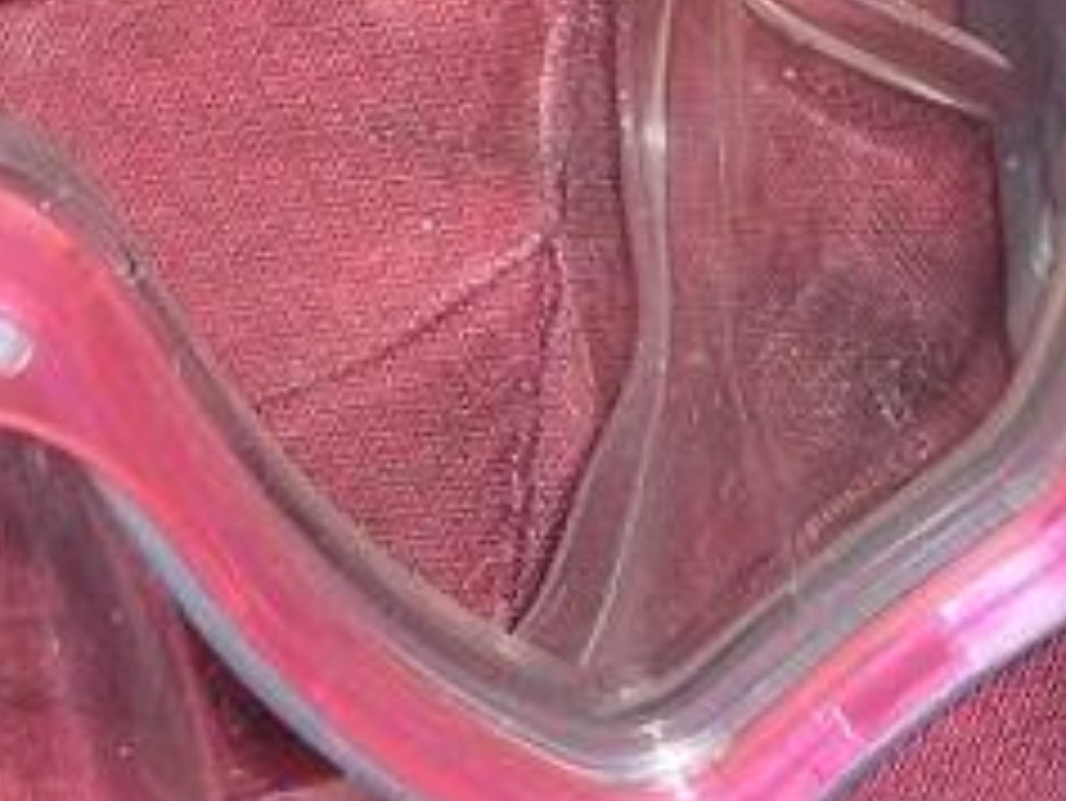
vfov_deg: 10.3
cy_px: -382
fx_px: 4283
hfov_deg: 14.0
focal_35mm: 139
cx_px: 81
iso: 100
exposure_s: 1/30
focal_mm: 5.5
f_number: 2.8
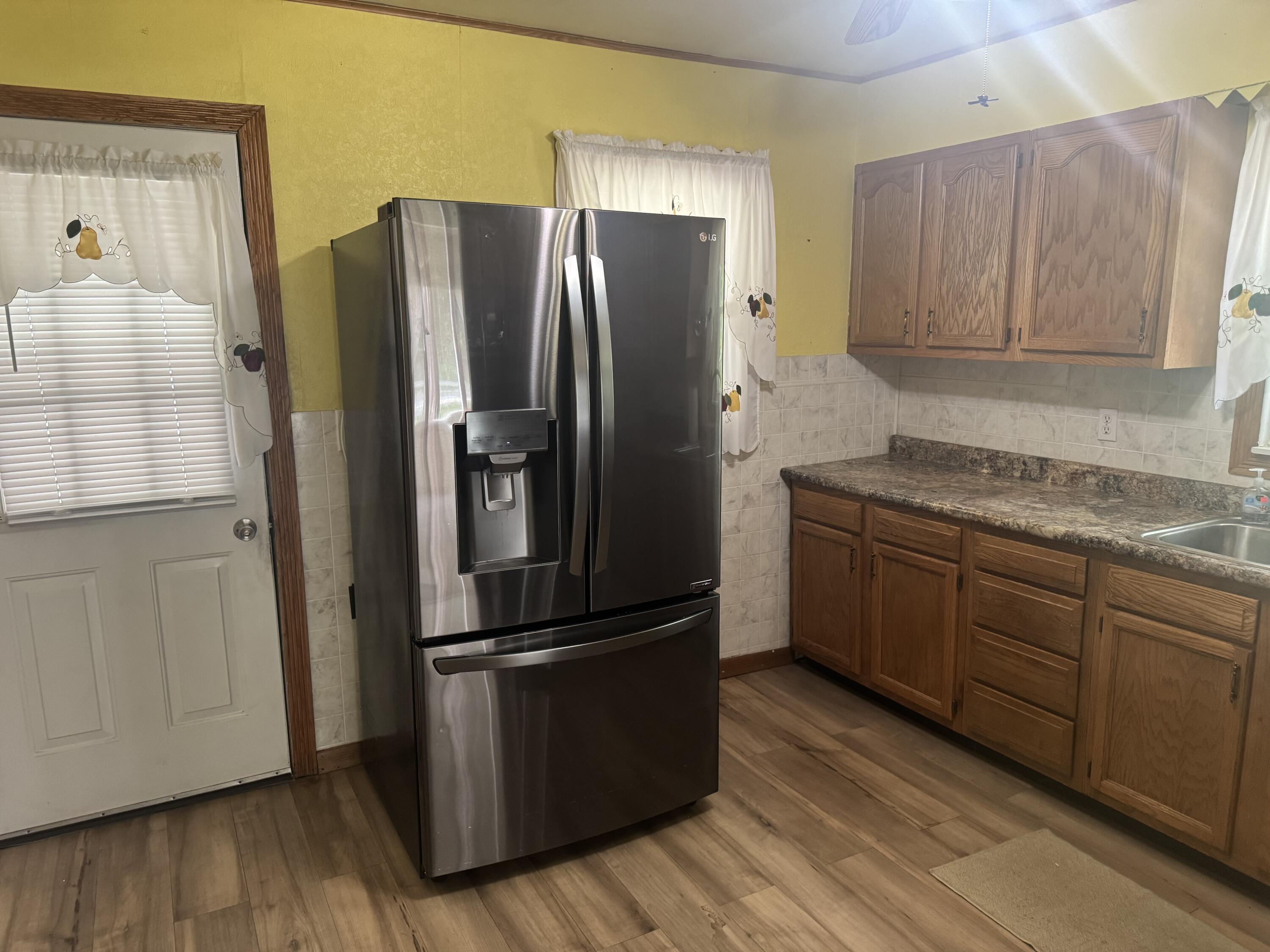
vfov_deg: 56.8
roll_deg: +0.0
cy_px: 476
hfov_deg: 71.6
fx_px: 881
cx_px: 635
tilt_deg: -11.4
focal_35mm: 24
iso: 320
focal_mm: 6.76
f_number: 1.78
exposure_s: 1/60
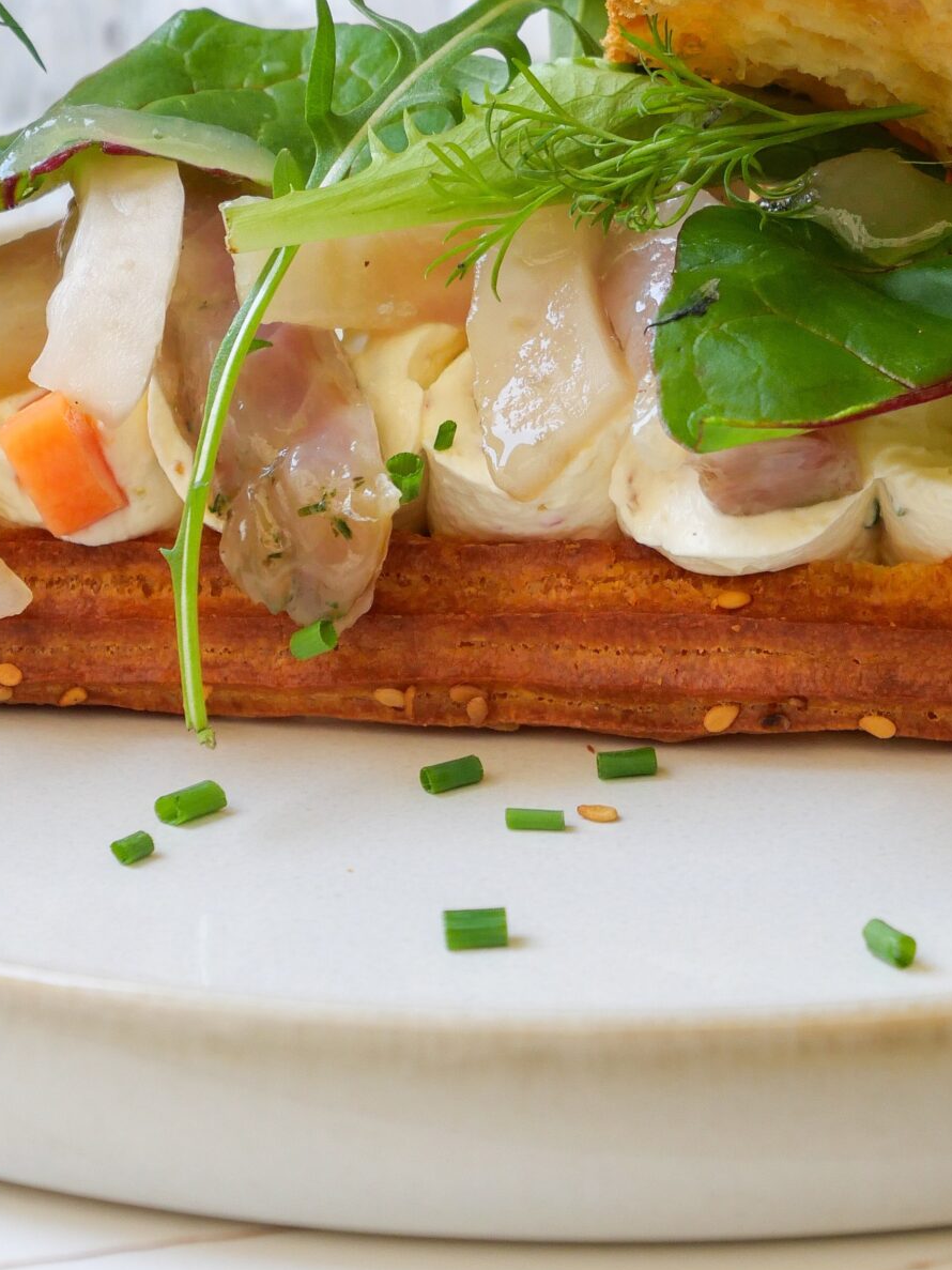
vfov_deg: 14.2
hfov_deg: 10.7
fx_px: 5061
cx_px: 565
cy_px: 256
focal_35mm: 138
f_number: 5.6
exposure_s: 1/80
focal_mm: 32
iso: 320
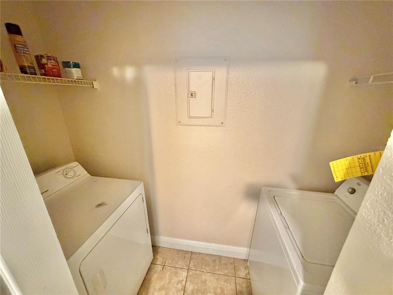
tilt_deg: -18.5
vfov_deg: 85.7
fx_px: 159
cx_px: 196
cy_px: 148
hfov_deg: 102.1
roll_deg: +0.9
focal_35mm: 14
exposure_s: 1/60
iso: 1000
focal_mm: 2.22
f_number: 2.2
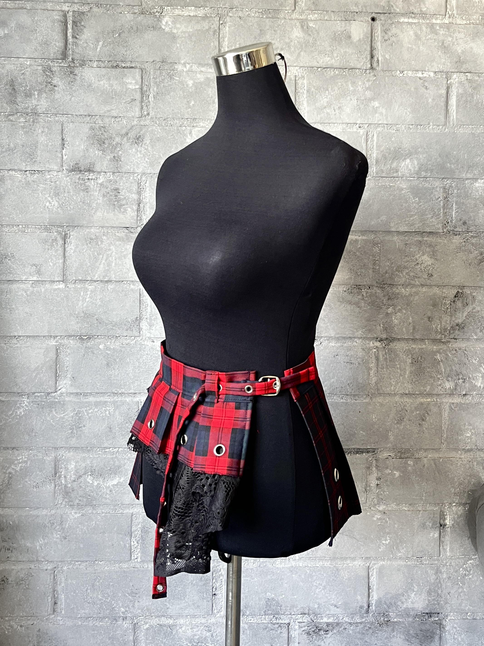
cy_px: 323
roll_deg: +1.6
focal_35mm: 26
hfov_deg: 53.1
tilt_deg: +0.1
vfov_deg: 67.3
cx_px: 242
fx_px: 485
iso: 320
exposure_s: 1/60
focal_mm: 5.1
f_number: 1.6
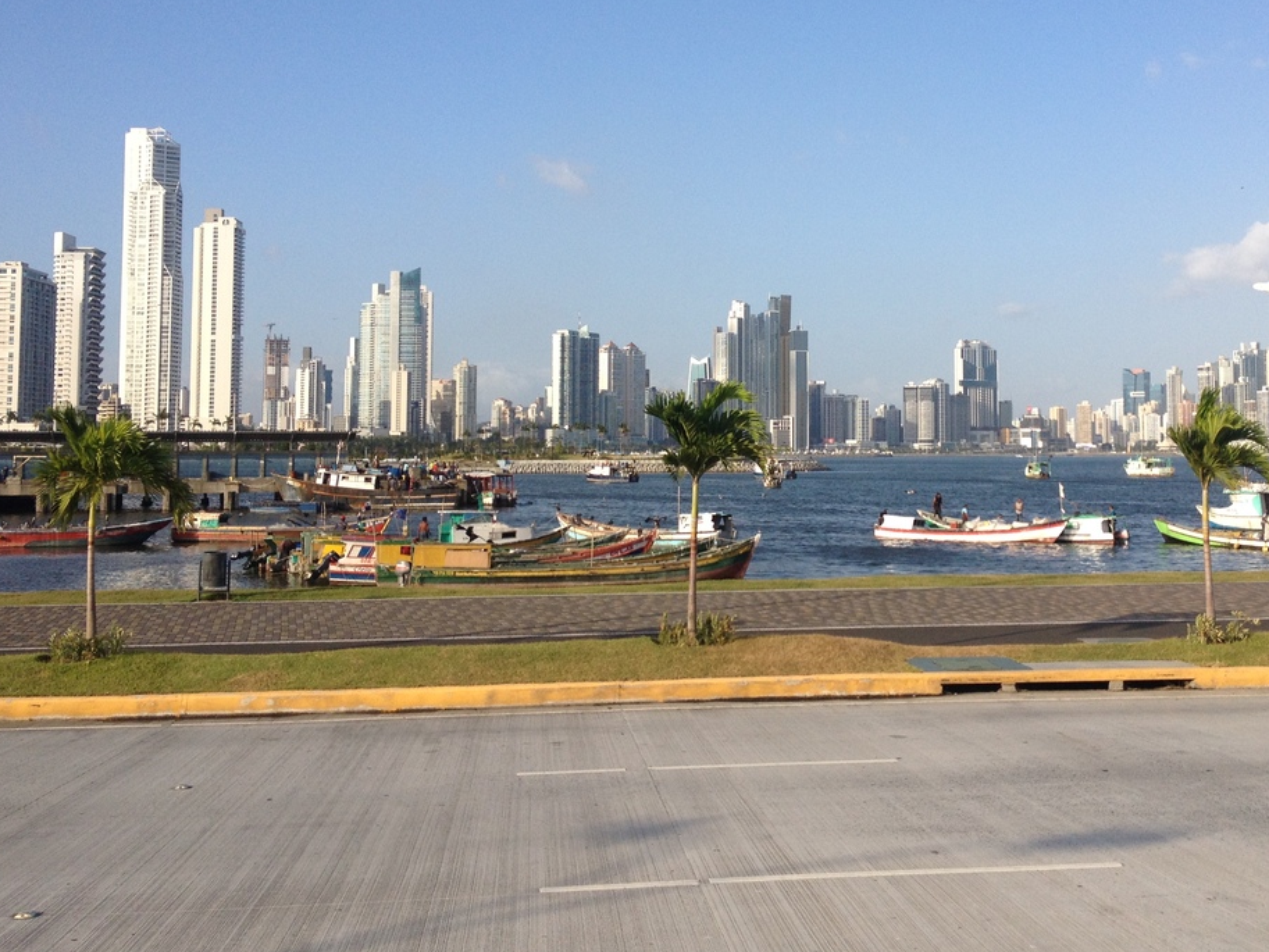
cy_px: 346
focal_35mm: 46
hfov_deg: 40.9
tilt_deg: +0.9
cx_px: 792
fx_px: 1687
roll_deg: +0.3
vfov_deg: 31.4
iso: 50
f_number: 2.4
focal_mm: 4.28
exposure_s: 1/1623
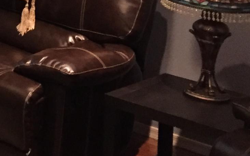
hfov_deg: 14.2
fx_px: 858
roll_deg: -2.4
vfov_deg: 9.6
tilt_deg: -0.8
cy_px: -169
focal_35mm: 126
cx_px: -231
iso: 250
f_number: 2.2
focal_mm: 4.15
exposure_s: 1/17
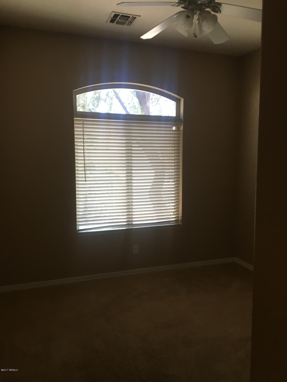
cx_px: 144
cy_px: 191
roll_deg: -1.1
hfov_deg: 48.2
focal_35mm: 29
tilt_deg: -3.9
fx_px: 321
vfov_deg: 61.7
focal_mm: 4.15
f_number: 2.2
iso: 25
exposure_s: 1/30
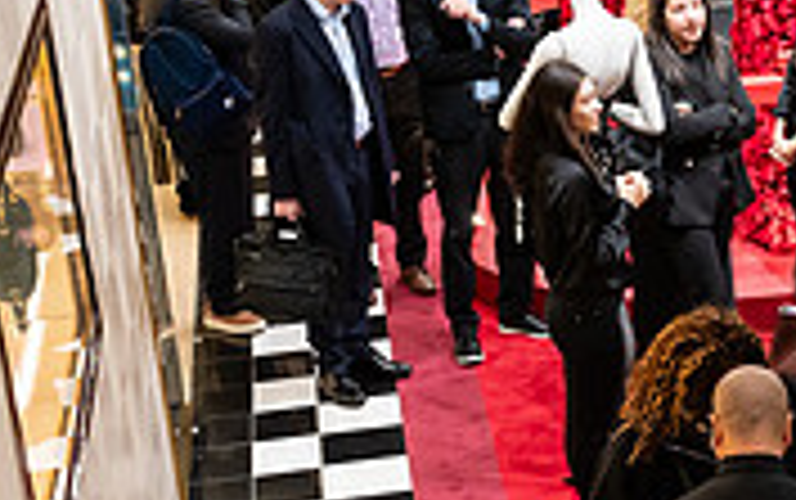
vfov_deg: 11.6
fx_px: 2454
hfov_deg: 17.0
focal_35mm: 113
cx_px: 1132
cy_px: 353
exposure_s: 1/160
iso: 1600
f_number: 3.2
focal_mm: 33
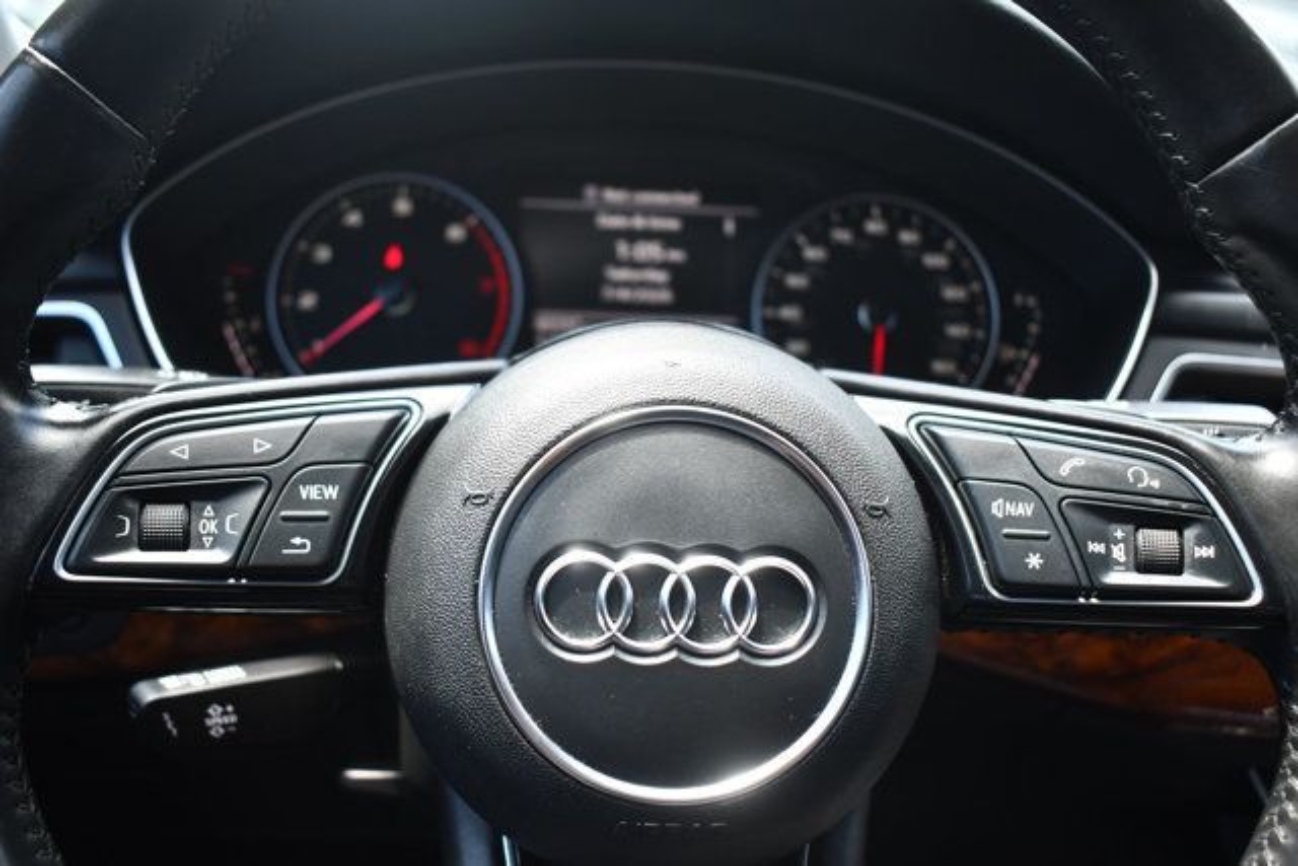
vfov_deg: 36.9
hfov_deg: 53.1
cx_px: 649
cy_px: 433
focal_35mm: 36
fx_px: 1298
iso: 640
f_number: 4
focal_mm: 24
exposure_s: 1/250
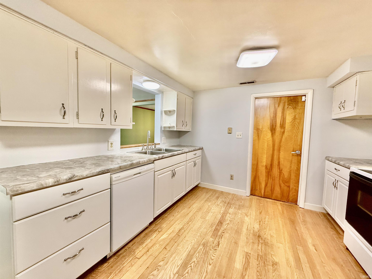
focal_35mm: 14
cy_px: 140
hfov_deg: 102.1
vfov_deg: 85.7
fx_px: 150
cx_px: 186
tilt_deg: -2.2
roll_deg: -1.5
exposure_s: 1/120
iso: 250
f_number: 2.2
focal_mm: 2.22
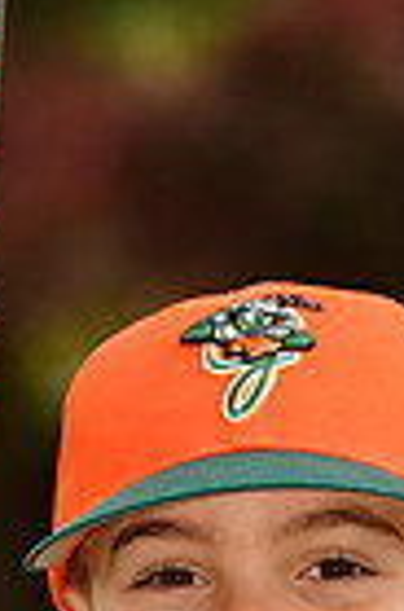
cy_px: 985
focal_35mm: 753
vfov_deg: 2.7
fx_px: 12738
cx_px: 292
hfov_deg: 1.8
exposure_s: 1/640
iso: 200
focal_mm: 120
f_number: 5
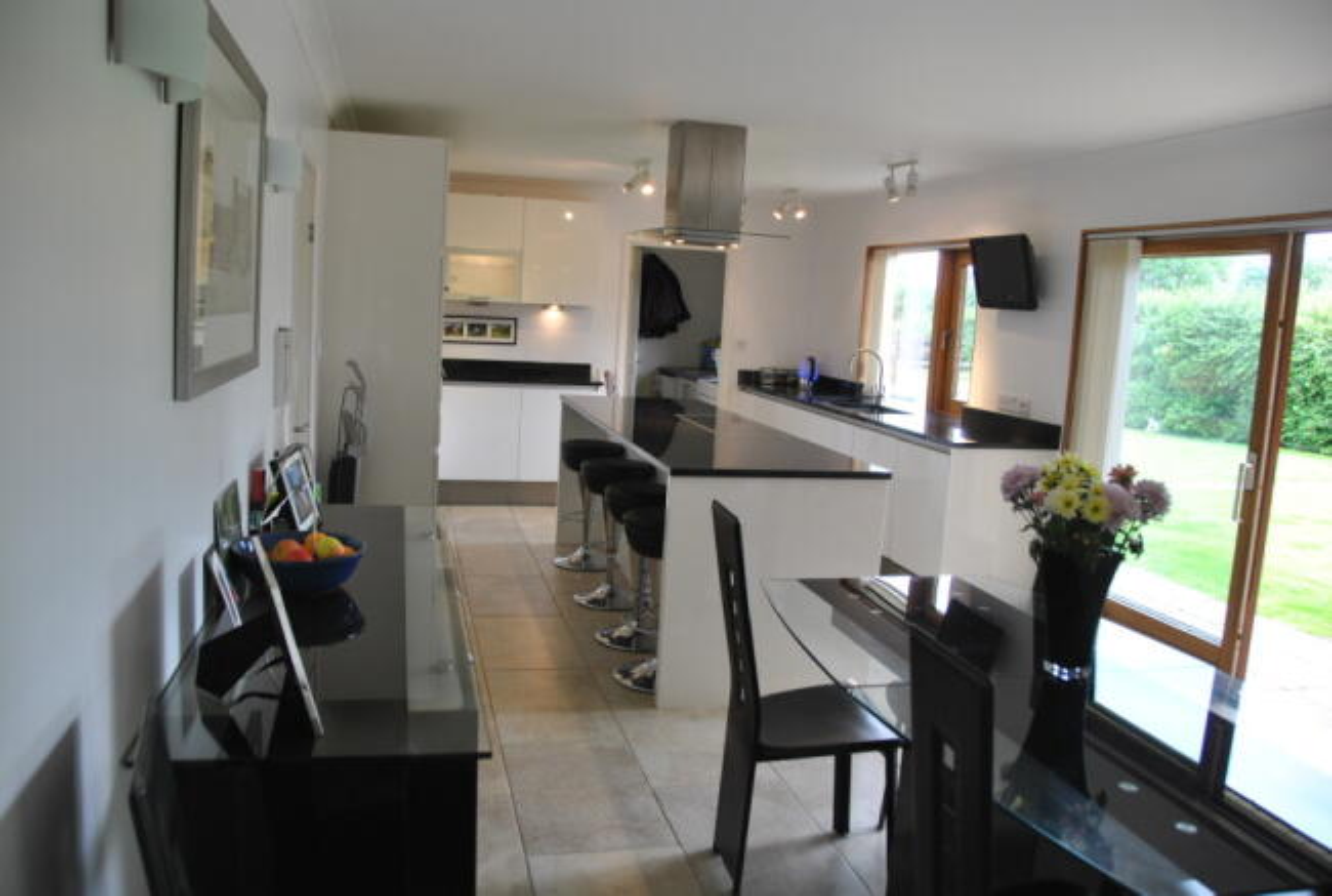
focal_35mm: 27
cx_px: 666
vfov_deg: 48.2
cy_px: 448
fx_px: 1002
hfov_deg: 67.2
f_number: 3.5
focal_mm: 18
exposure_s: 1/60
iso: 200
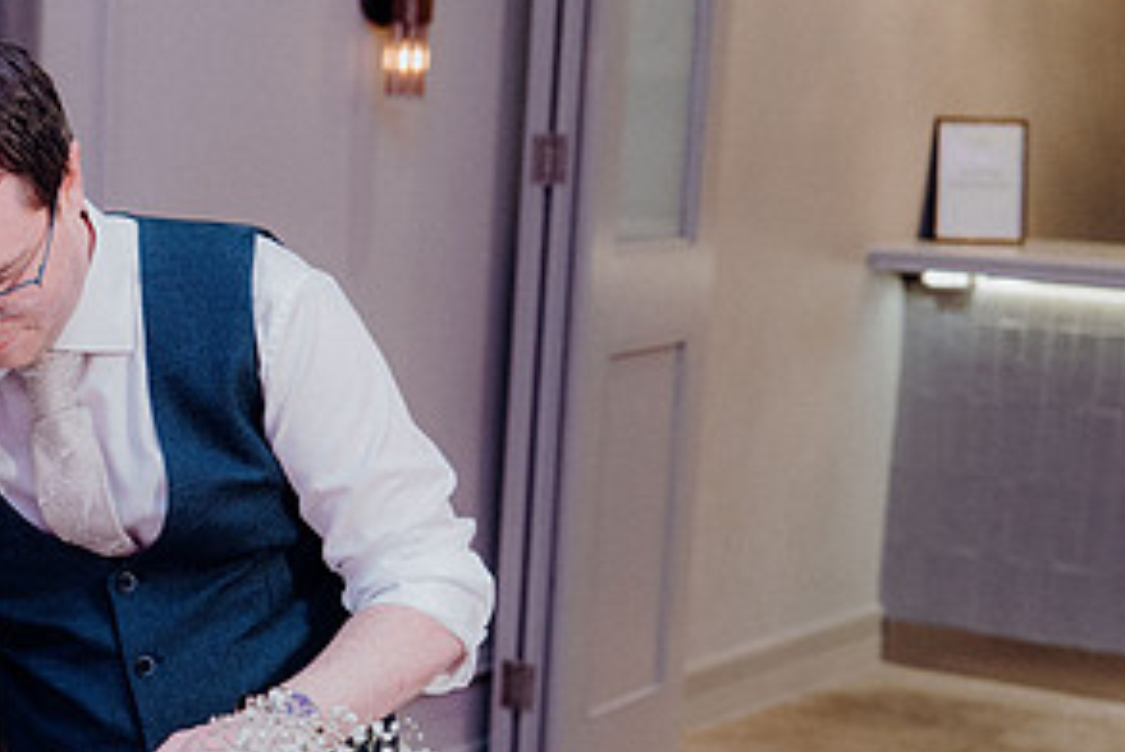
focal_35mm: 91
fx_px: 2847
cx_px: 84
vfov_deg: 14.9
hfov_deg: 21.8
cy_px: 627
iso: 2000
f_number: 3.5
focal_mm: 46
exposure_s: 1/160
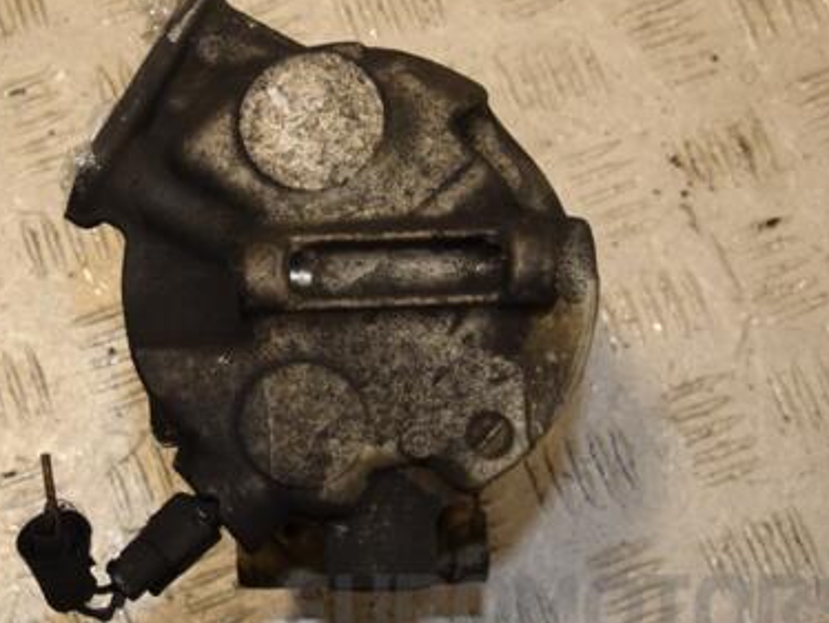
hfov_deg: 26.1
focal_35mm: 74
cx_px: 244
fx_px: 1773
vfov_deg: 19.9
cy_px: 313
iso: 800
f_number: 9
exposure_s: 1/200
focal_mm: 32
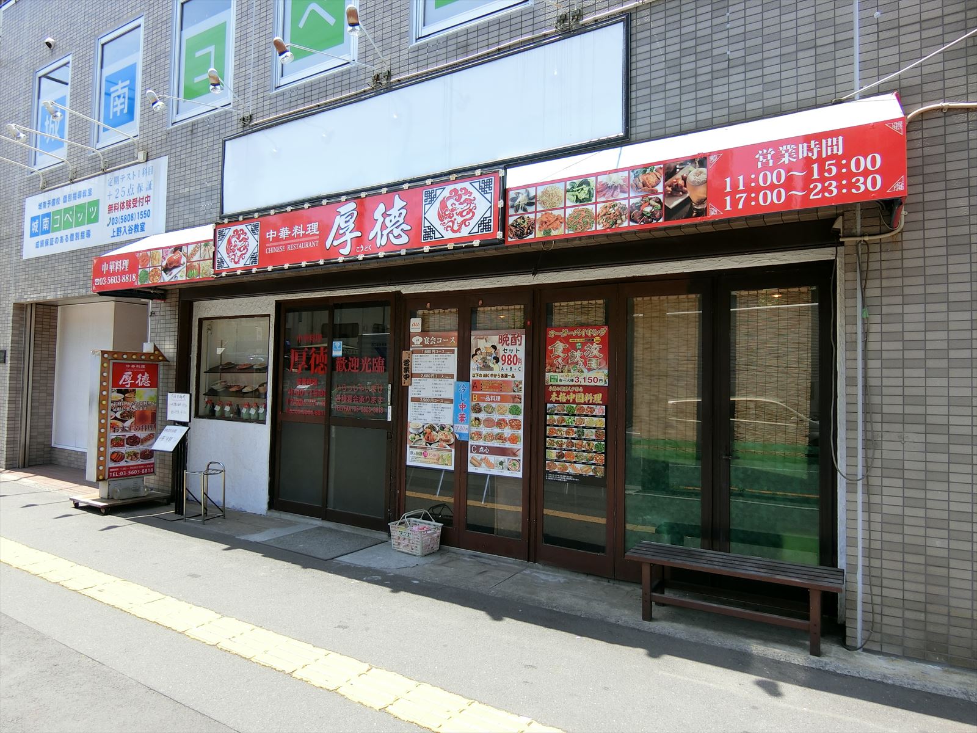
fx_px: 593
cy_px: 366
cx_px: 488
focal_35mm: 21
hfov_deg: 79.0
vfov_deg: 63.4
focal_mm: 4.6
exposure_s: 1/400
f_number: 2.8
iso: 80
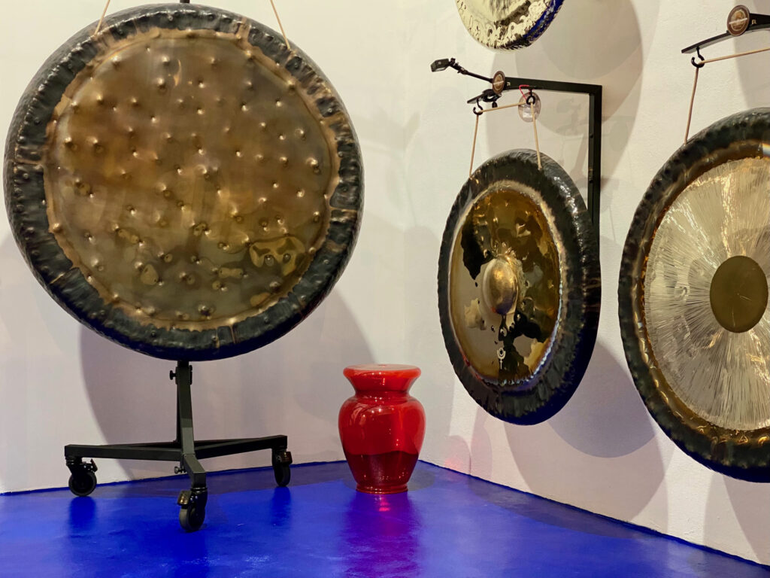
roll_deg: -0.8
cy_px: 289
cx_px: 385
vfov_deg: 28.0
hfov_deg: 36.8
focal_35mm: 52
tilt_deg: -2.1
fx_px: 1157
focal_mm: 6
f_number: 2
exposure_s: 1/50
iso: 160
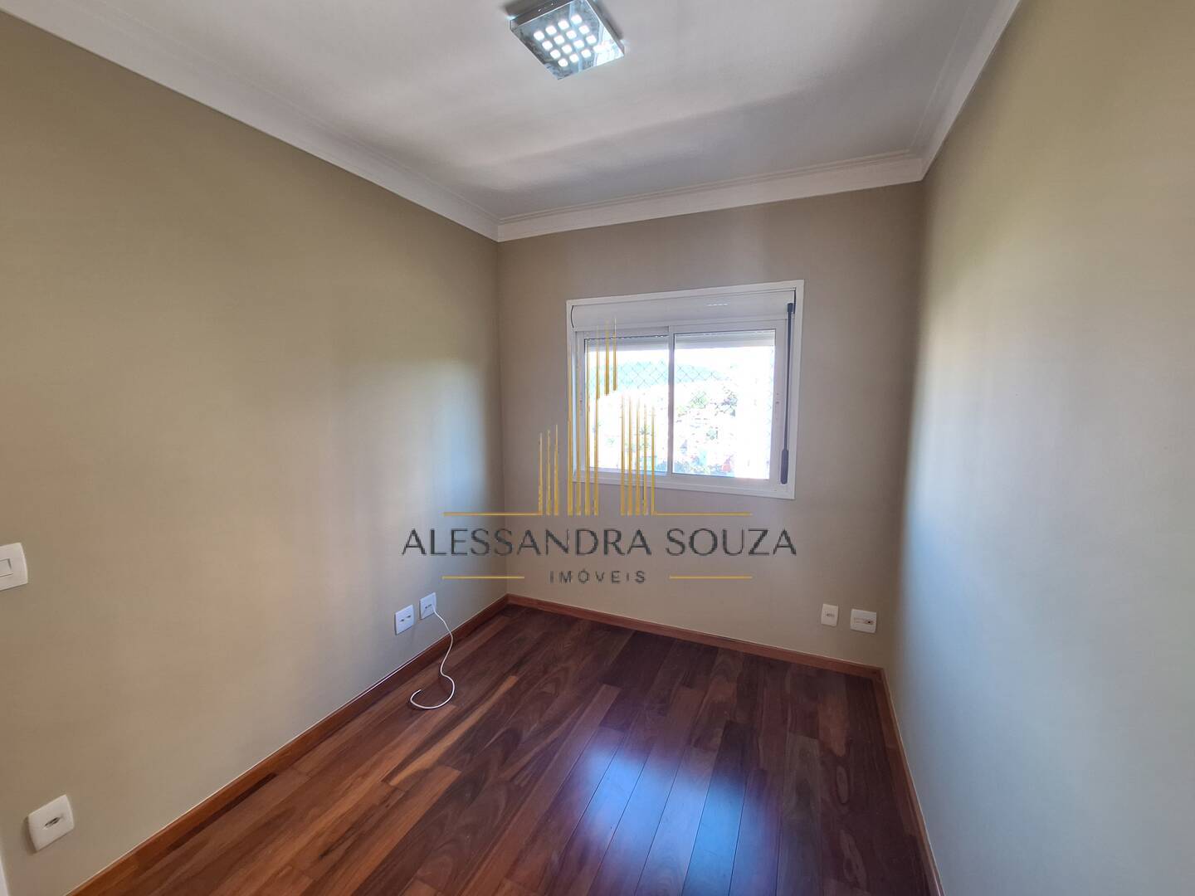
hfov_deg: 106.2
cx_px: 598
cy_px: 448
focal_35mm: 13
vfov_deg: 89.9
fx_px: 449
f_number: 2.2
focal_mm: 1.74
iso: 50
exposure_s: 1/40
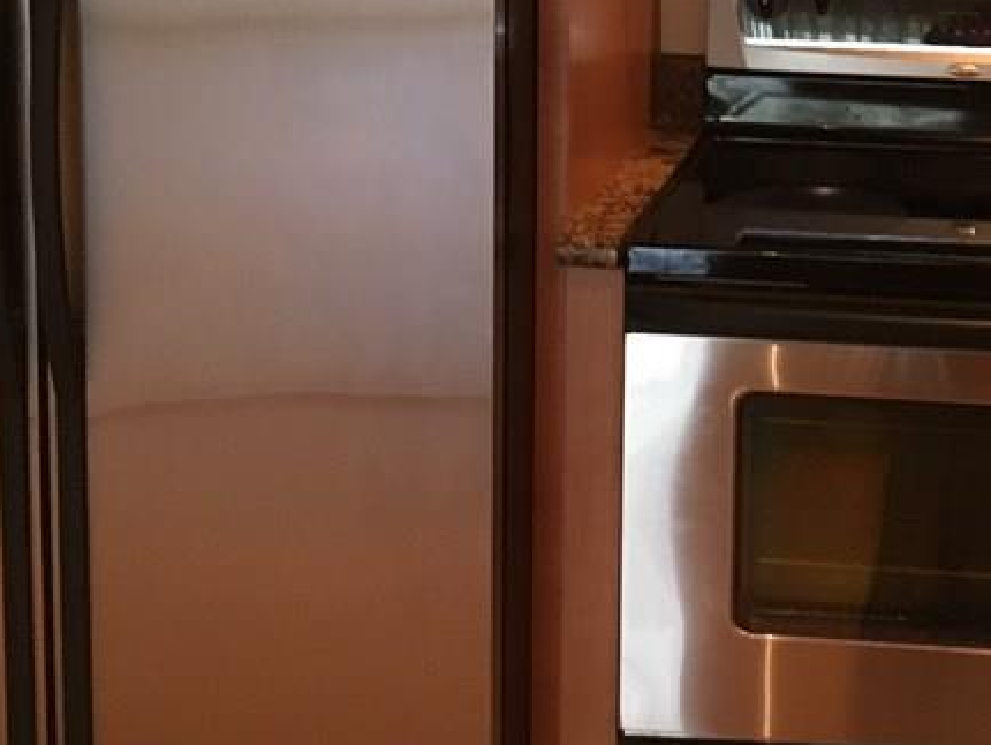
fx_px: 1976
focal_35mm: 69
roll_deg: -0.5
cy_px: -99
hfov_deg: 27.3
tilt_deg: -5.8
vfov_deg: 20.2
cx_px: 864
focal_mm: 4.15
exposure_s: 1/30
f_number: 2.2
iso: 200
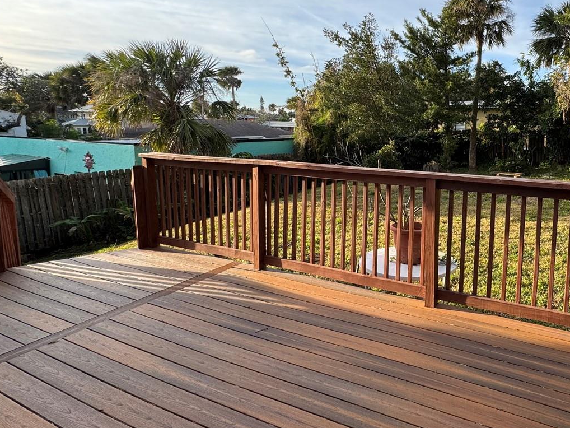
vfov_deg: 60.3
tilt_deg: -6.5
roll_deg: -1.1
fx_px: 362
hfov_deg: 70.1
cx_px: 442
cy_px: 161
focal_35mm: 22
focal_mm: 2.22
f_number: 2.2
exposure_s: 1/371
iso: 40
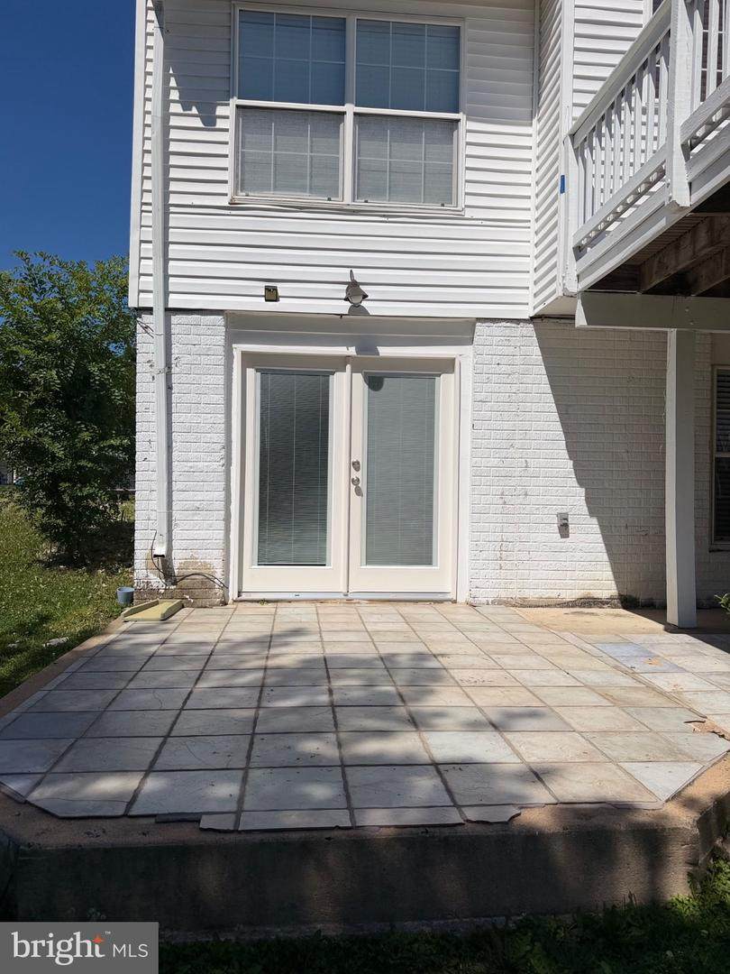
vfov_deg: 71.6
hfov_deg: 56.8
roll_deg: +0.1
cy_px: 487
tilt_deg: +0.2
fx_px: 675
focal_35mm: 24
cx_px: 365
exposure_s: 1/14286
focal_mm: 6.76
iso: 80
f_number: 1.78
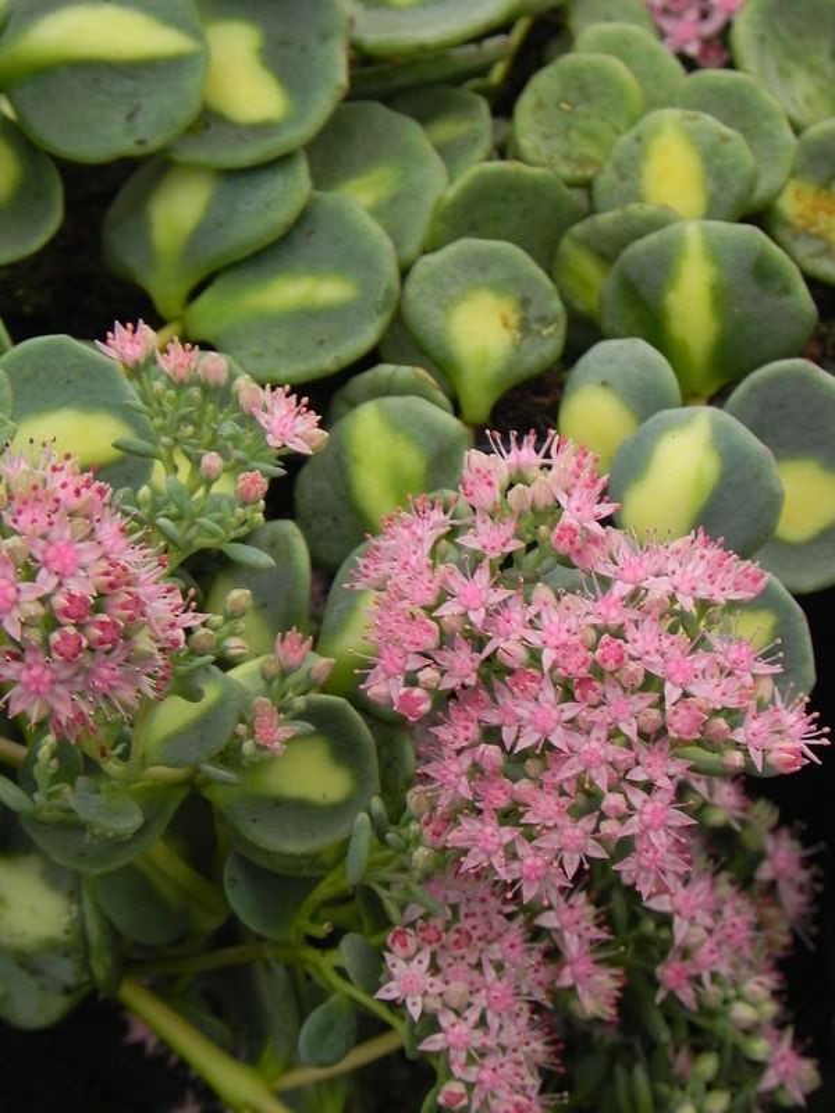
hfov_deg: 6.0
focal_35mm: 247
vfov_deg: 8.0
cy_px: 556
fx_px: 7944
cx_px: 418
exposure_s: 1/30
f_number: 5
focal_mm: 44
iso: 160
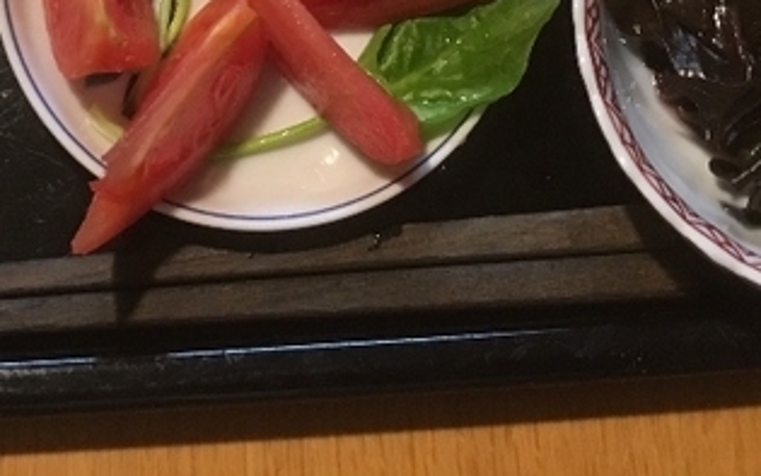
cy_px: -246
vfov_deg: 15.4
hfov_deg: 26.3
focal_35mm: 78
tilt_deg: -67.3
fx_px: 1618
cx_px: 230
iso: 80
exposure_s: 1/10
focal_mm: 4.15
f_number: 2.2
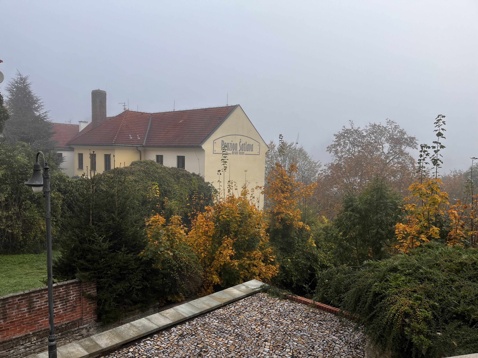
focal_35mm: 26
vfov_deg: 53.1
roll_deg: -1.0
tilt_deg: -4.8
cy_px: 179
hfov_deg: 67.3
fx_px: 359
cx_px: 239
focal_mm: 5.1
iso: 50
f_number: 1.6
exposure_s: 1/1117
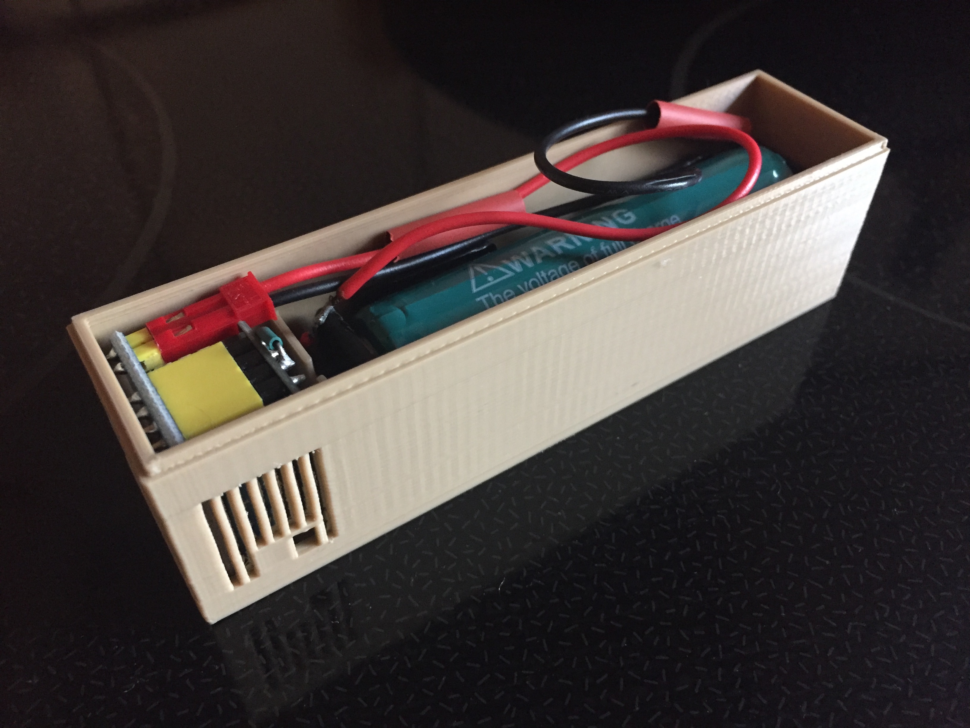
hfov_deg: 61.7
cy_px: 364
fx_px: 813
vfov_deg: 48.2
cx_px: 485
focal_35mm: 29
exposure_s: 1/25
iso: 250
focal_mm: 4.15
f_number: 2.2
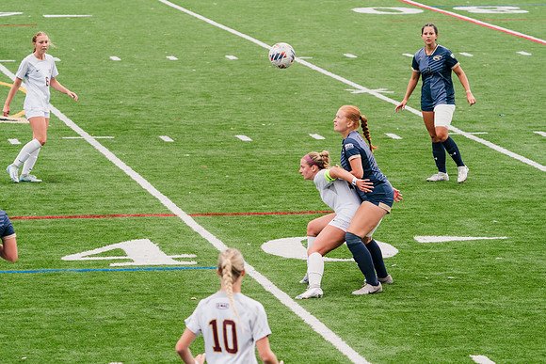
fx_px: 3672
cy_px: 220
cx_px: 256
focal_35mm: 242
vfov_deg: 5.7
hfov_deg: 8.5
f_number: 5.6
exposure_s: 1/1600
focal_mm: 200
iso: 800
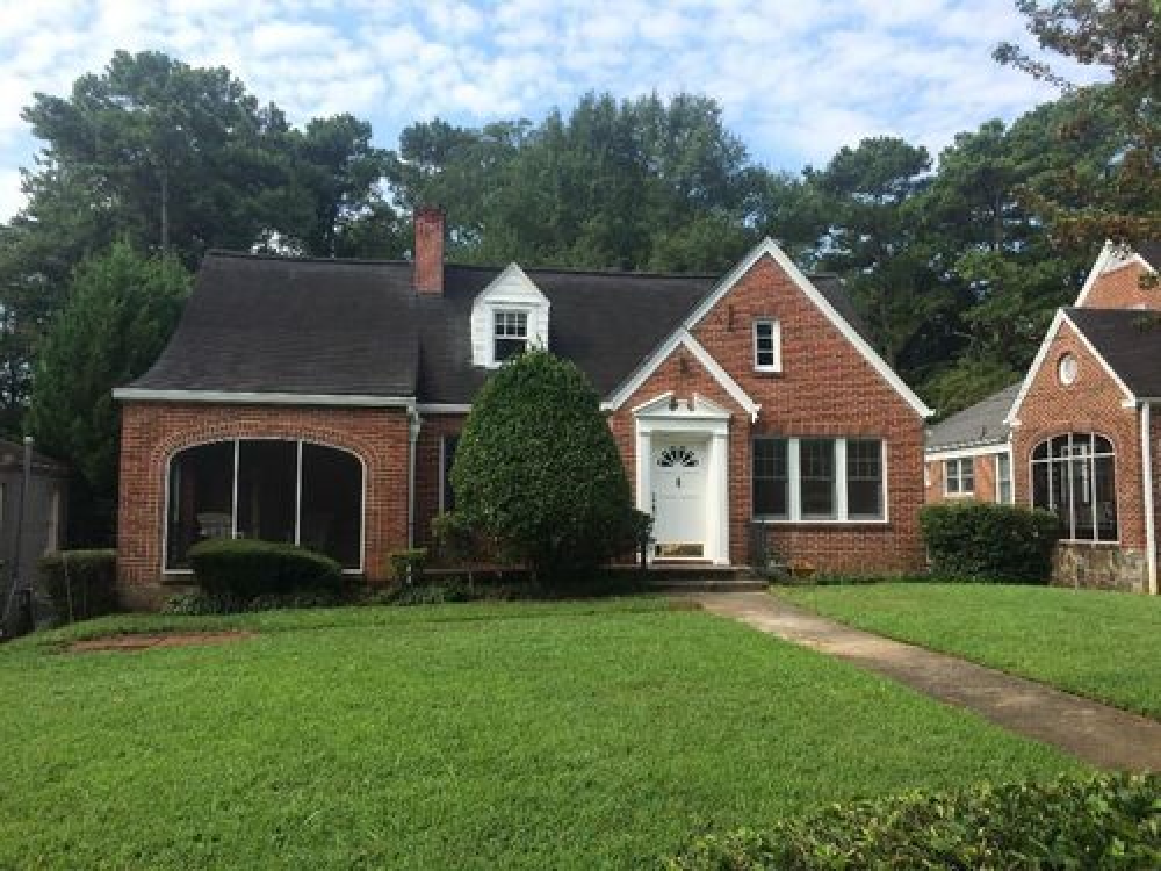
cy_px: 436
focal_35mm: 29
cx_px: 580
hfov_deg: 61.7
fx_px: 973
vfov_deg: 48.2
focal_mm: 4.15
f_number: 2.2
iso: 32
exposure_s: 1/1244
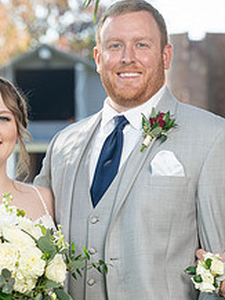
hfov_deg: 5.0
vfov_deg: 6.7
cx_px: 18
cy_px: 176
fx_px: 2563
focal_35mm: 296
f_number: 5.6
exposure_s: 1/200
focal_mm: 104
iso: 200
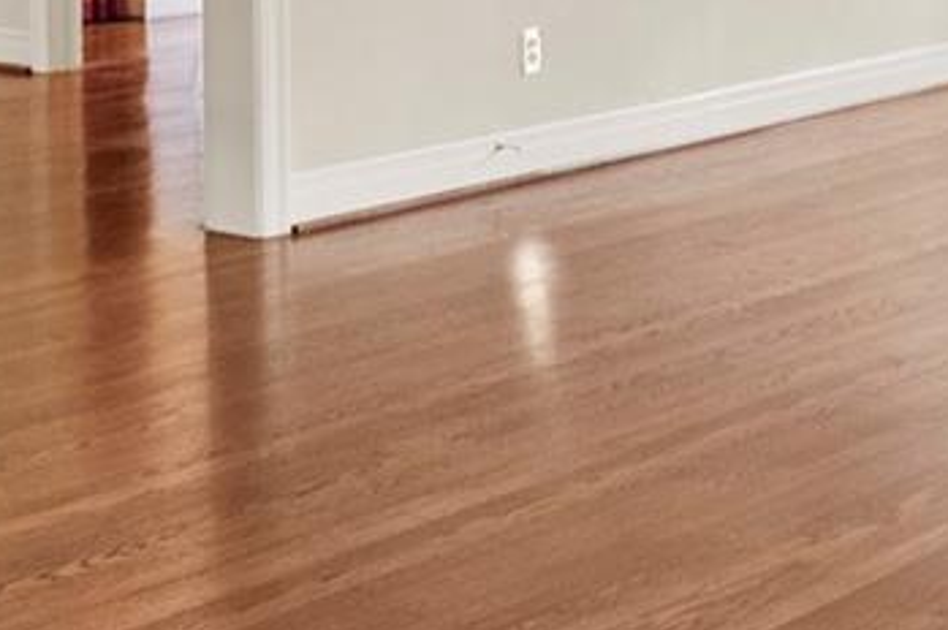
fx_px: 2473
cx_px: 617
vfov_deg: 13.7
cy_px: -281
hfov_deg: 21.6
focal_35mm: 94
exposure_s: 1
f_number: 8
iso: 400
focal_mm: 16
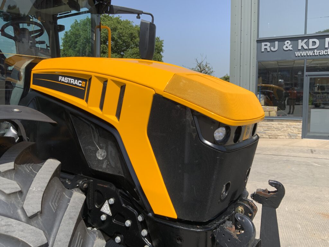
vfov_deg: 48.2
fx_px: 276
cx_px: 164
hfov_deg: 61.7
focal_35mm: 29
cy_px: 124
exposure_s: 1/1577
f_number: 1.8
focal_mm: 3
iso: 16
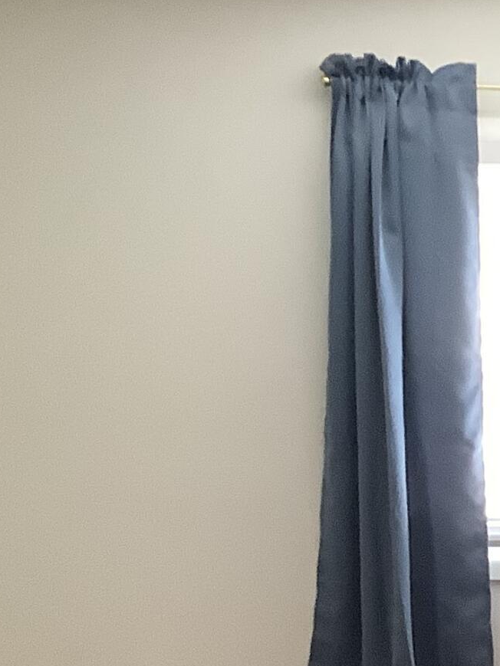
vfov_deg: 17.5
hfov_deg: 12.8
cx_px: 834
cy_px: 816
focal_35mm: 107
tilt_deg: -13.3
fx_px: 2060
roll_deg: -1.1
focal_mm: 3.3
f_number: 2.4
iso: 320
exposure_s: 1/60
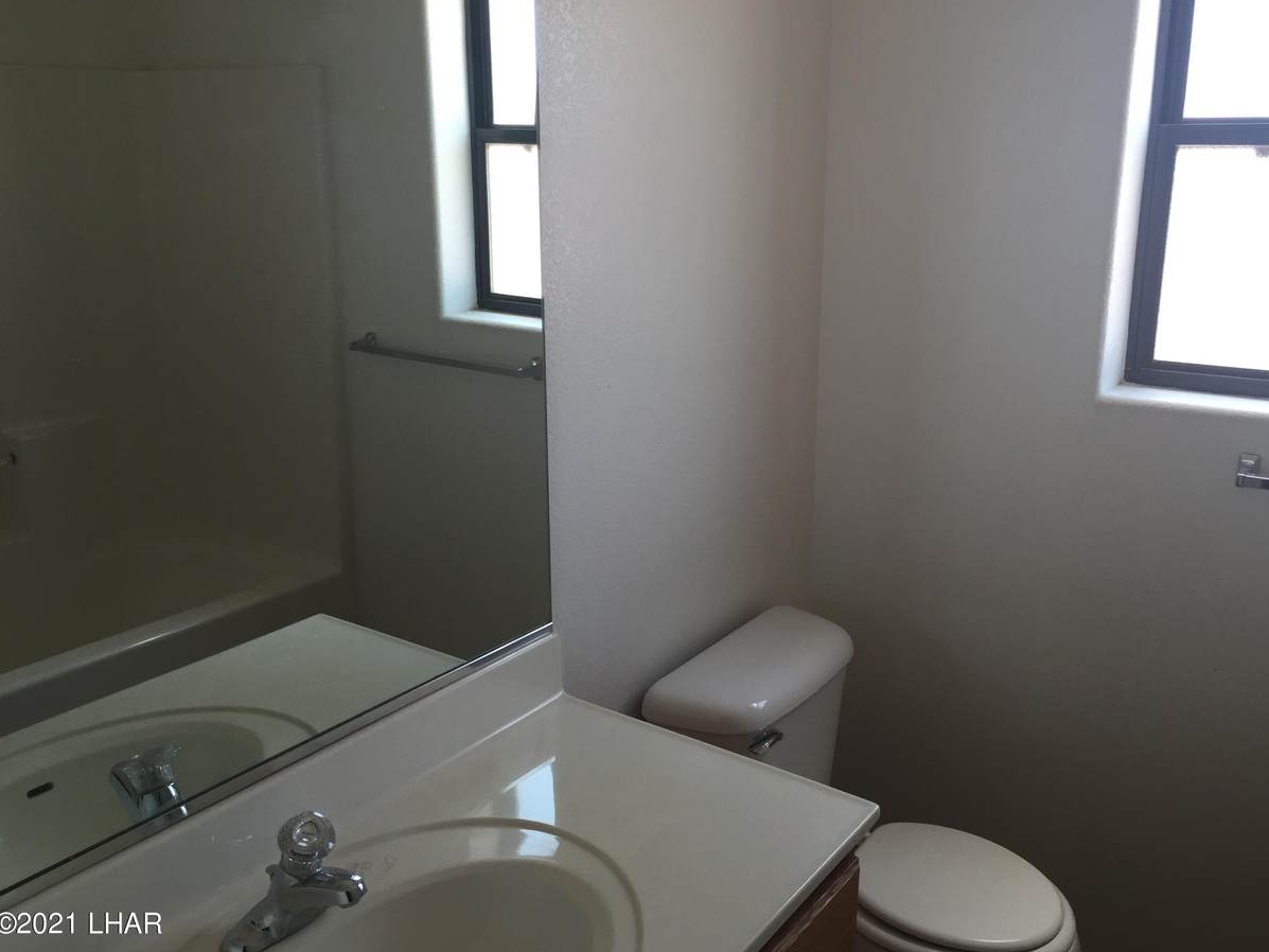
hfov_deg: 58.3
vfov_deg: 45.4
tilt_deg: -14.3
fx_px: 1137
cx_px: 671
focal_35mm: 31
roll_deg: +0.3
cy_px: 461
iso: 50
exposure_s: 1/120
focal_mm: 4.15
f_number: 2.2
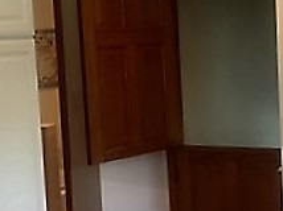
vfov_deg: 18.4
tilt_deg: -4.1
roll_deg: -1.0
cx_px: 73
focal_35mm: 80
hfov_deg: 24.2
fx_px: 653
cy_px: 119
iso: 40
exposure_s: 1/33
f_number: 2.2
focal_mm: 4.15
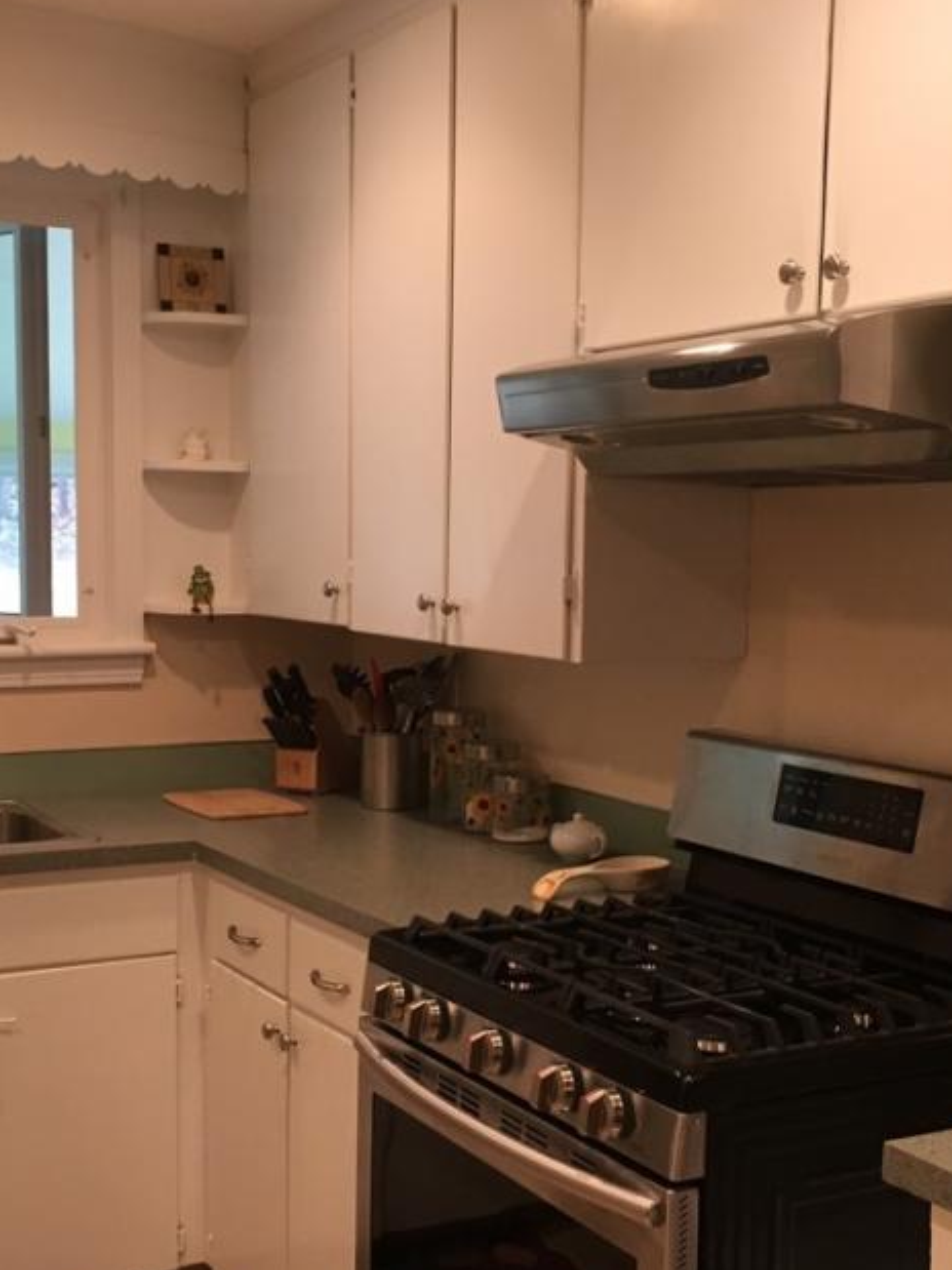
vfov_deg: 39.6
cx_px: 390
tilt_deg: -7.4
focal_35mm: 48
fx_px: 1761
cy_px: 739
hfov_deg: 30.2
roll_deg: -0.7
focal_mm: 4.15
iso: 80
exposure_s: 1/30
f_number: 2.2
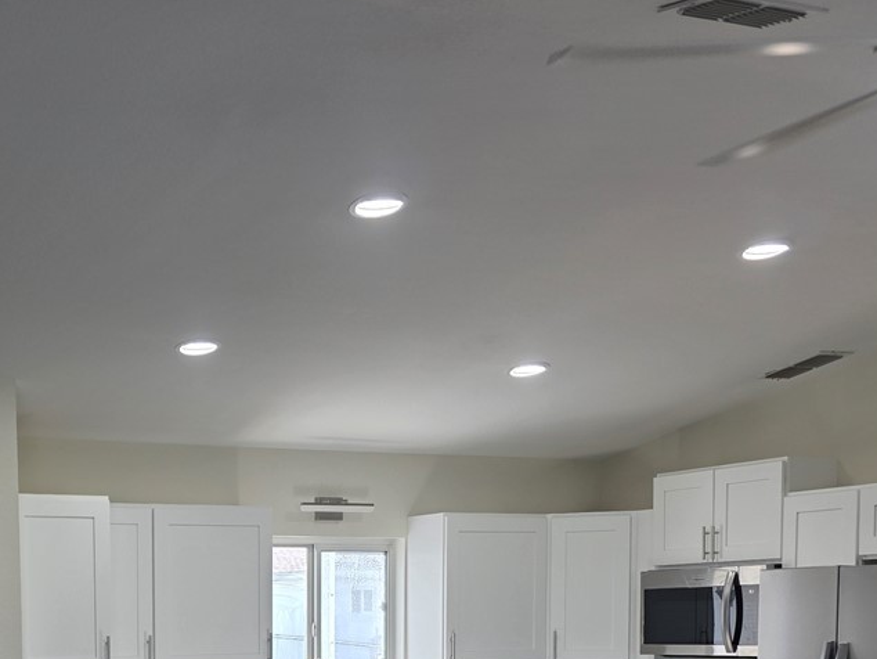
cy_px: 732
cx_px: 122
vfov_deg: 23.6
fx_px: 1470
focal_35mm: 58
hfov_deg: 31.9
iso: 40
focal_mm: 6.3
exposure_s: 1/120
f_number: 1.7
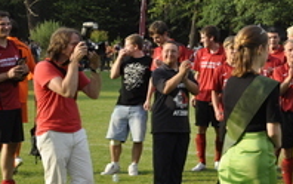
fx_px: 1230
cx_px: 324
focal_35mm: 154
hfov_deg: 13.3
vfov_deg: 8.5
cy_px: 83
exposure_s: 1/1000
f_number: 4.8
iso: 720
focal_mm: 40
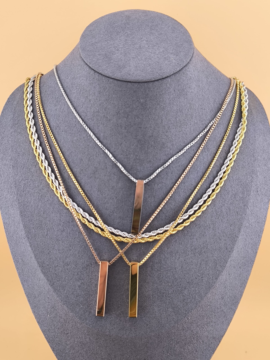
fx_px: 520
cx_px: 135
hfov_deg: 29.1
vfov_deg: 38.2
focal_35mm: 50
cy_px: 180
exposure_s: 1/403
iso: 50
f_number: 1.9
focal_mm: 6.92
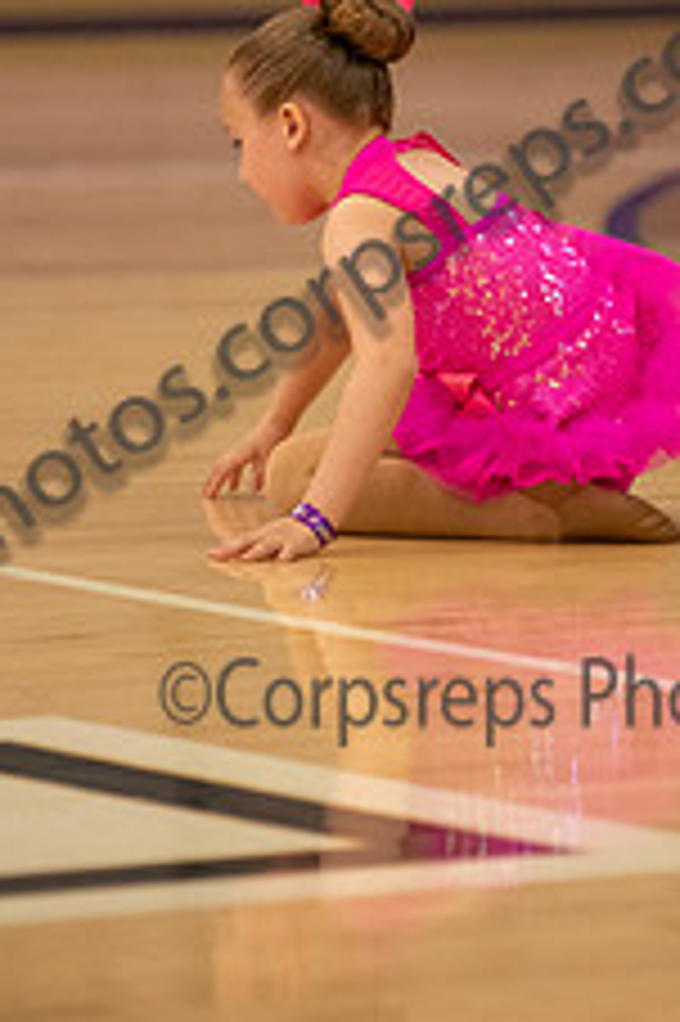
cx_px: 401
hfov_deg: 3.5
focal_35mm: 397
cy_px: 284
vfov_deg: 5.2
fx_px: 11265
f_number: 2.8
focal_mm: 200
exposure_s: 1/640
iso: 3200
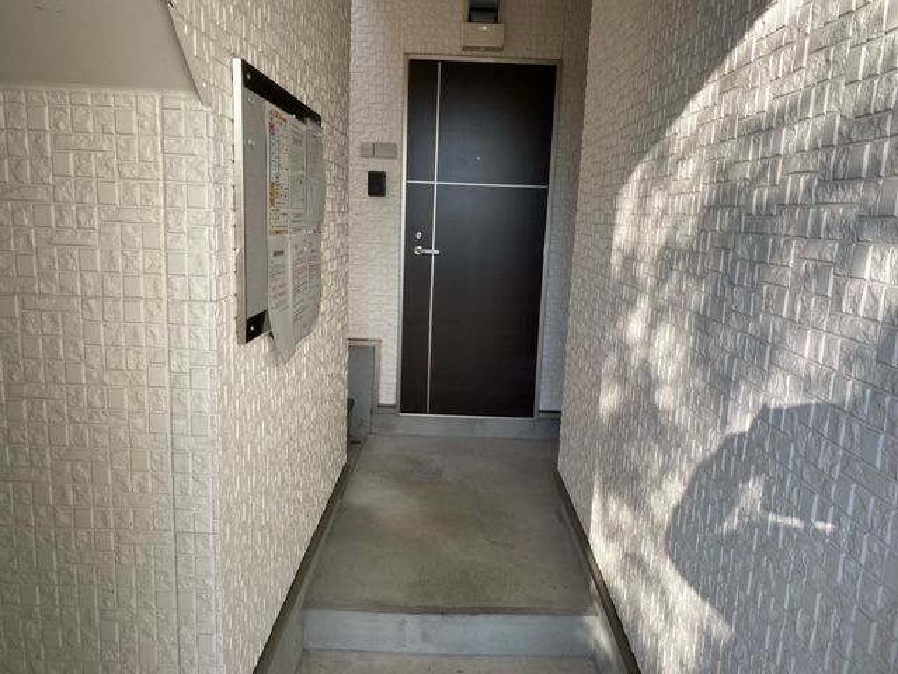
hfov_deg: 67.3
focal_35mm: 26
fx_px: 674
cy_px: 337
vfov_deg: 53.1
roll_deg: -1.6
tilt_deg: -12.1
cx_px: 449
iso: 32
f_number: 1.8
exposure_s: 1/479
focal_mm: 4.25
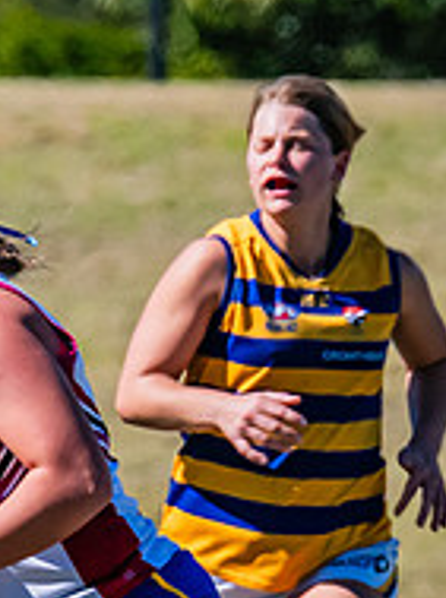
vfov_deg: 0.9
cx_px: 95
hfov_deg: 0.7
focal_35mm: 2189
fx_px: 37733
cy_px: 363
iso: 800
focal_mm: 420
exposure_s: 1/1600
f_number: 11
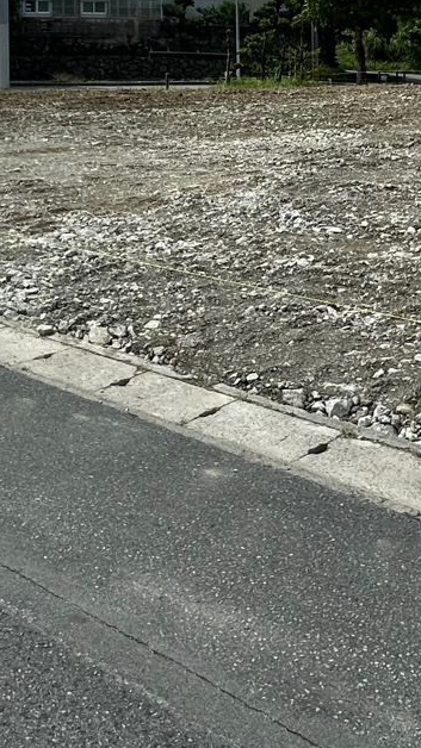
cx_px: 243
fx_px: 973
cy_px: 46
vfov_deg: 38.6
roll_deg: +0.4
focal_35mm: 49
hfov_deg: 24.4
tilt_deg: +0.8
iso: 50
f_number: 2.2
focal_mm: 2.22
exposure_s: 1/4464
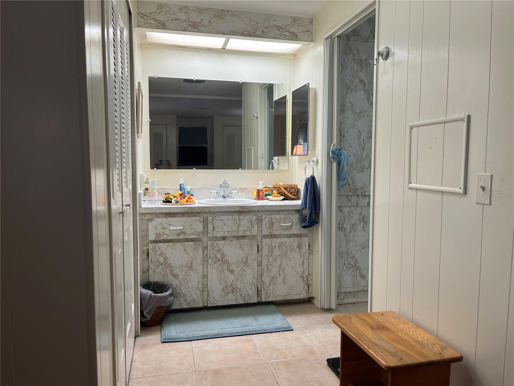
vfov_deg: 53.1
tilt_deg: -6.4
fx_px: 386
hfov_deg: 67.3
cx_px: 257
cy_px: 193
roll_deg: -0.2
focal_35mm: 26
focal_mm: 5.1
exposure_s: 1/120
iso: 125
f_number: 1.6
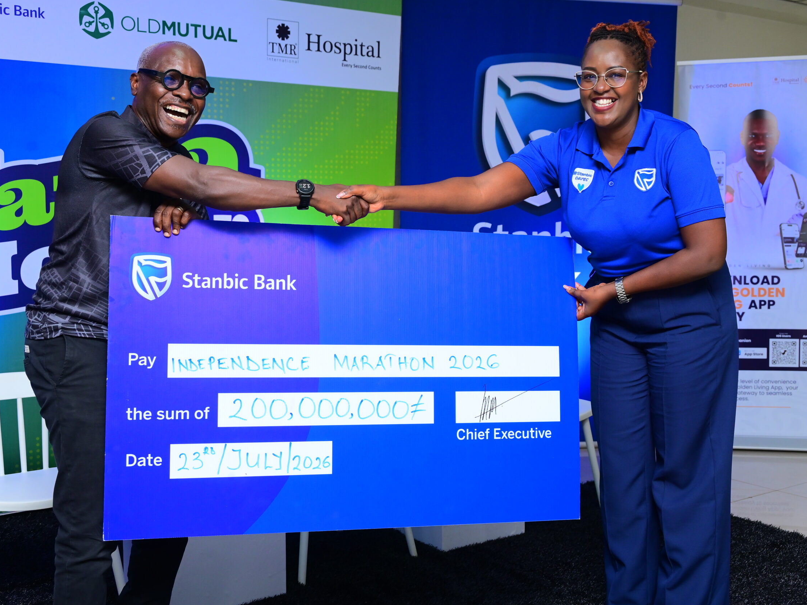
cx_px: 409
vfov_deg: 33.6
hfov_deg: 43.8
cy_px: 298
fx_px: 1002
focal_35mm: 43
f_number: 6.3
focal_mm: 39
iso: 1250
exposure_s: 1/100
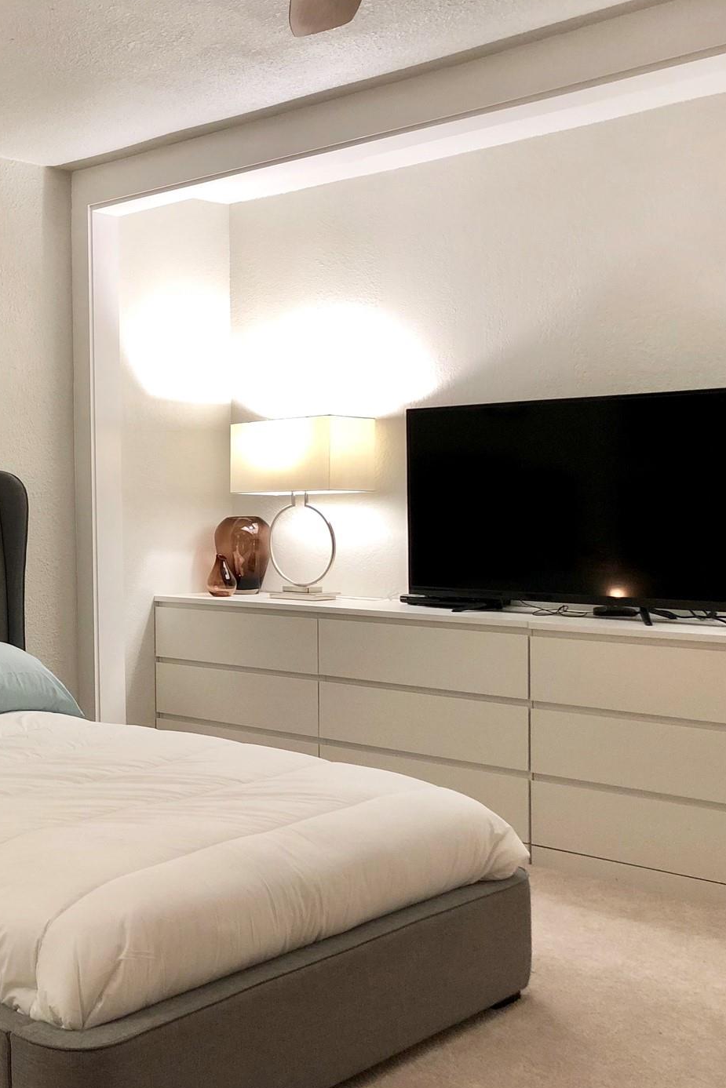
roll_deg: +1.8
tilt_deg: -2.3
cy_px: 533
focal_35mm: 43
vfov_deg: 45.4
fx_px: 1300
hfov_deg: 29.2
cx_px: 3
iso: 40
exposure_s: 1/15
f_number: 1.8
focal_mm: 4
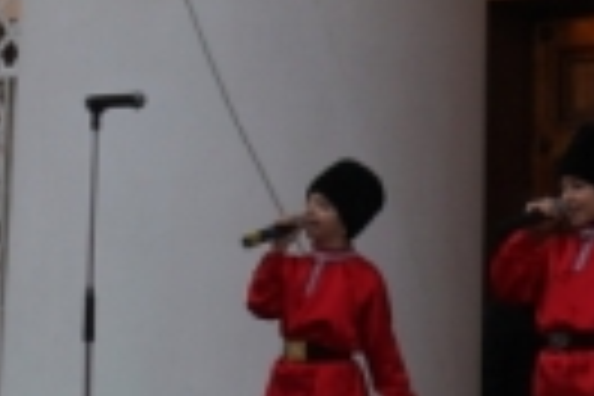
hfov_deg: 9.4
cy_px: -529
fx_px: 3597
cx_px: 112
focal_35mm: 218
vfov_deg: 6.1
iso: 100
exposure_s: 1/100
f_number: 5
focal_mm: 28
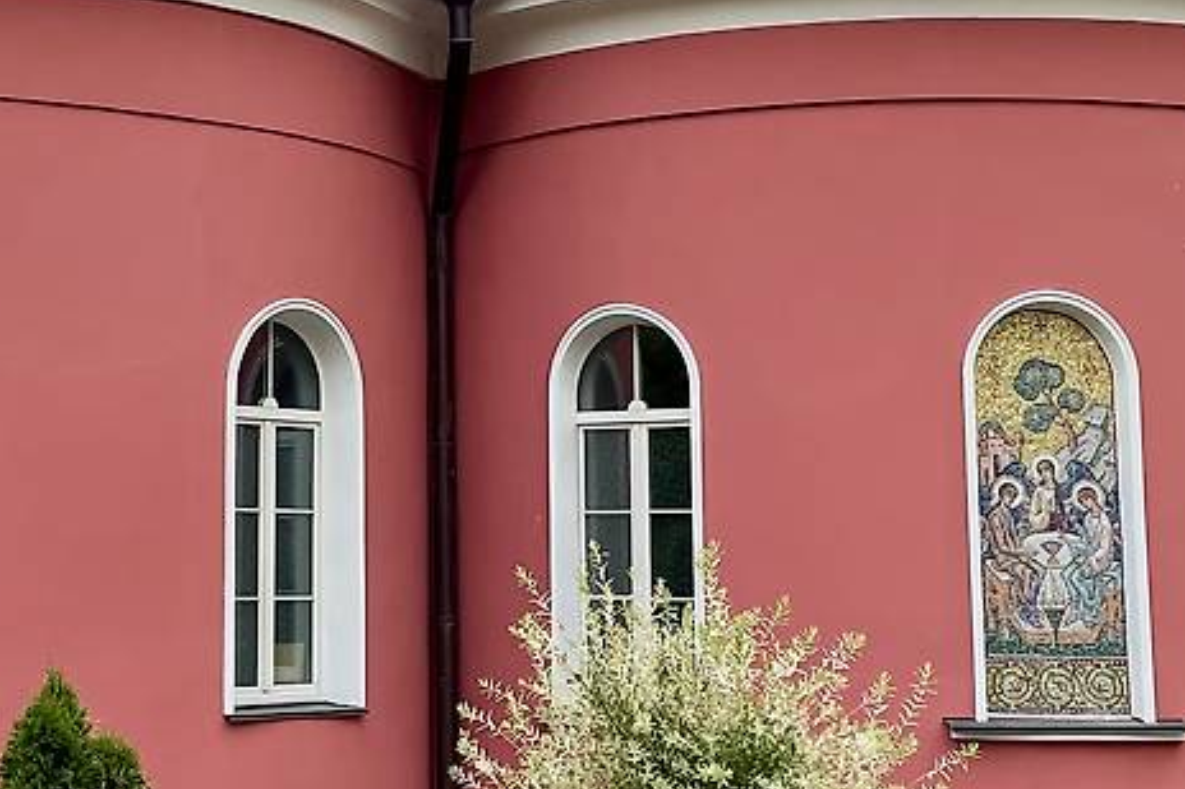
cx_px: 304
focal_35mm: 70
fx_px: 2303
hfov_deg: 28.5
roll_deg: -0.6
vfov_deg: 19.3
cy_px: 222
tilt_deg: +8.9
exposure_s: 1/1221
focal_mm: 4.2
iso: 32
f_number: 1.6
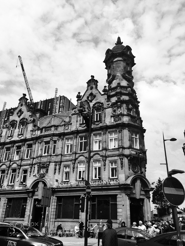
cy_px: 123
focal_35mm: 29
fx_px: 207
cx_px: 92
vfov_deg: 61.7
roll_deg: -1.7
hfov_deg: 48.2
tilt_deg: +28.0
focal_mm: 4.15
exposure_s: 1/1637
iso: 25
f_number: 2.2
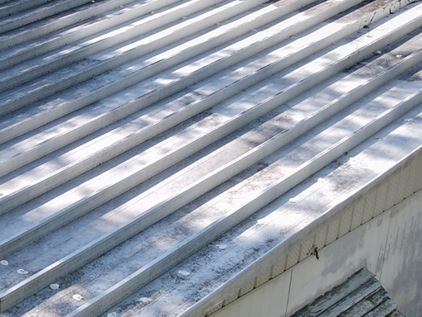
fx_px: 914
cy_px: 157
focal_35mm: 75
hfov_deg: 23.9
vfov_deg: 19.6
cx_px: -70
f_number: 2.8
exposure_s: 1/160
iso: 100
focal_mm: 4.5
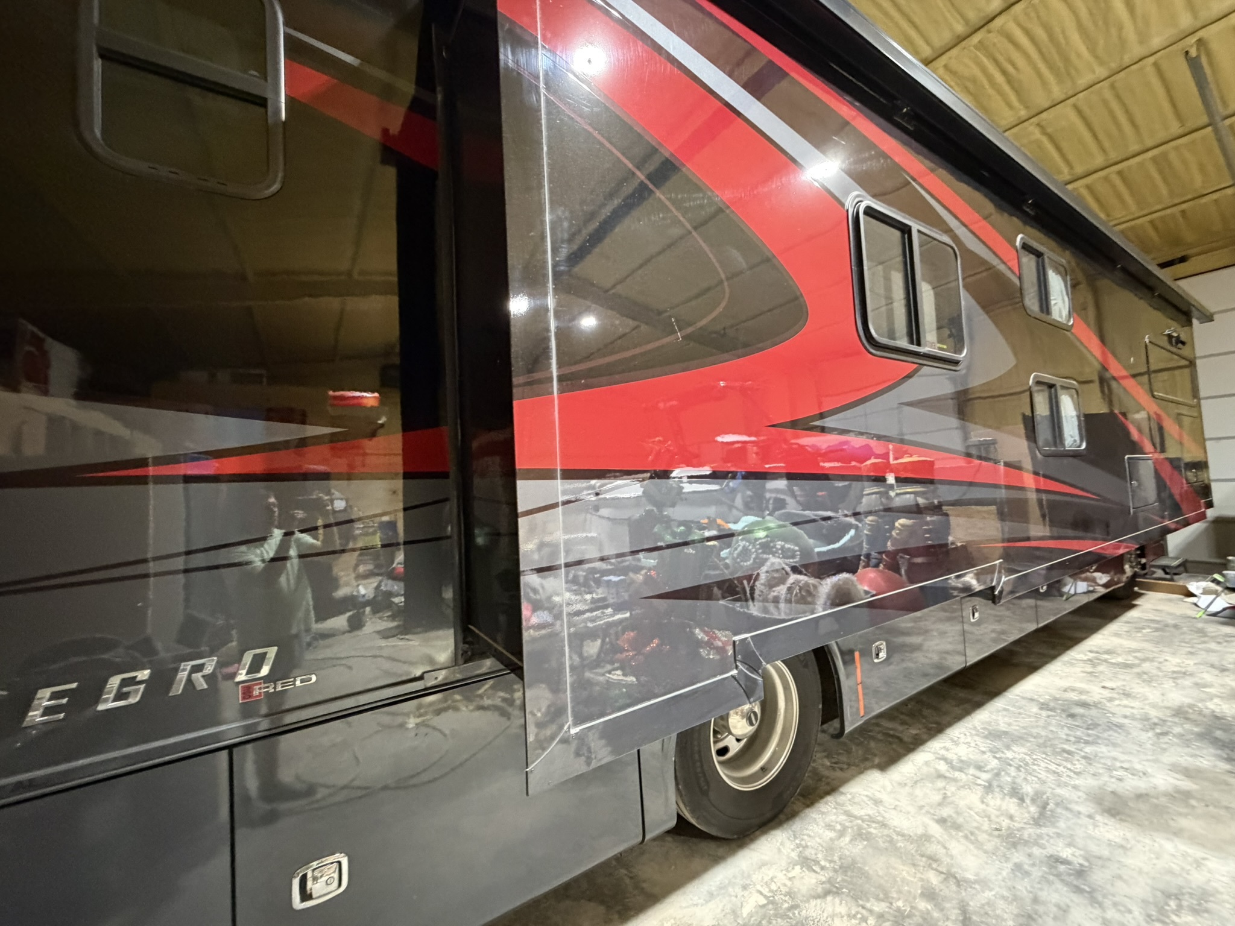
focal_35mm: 14
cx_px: 618
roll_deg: +3.1
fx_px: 499
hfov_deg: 102.1
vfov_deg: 85.7
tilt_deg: +4.4
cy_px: 463
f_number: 2.2
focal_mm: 2.22
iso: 1000
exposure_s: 1/40
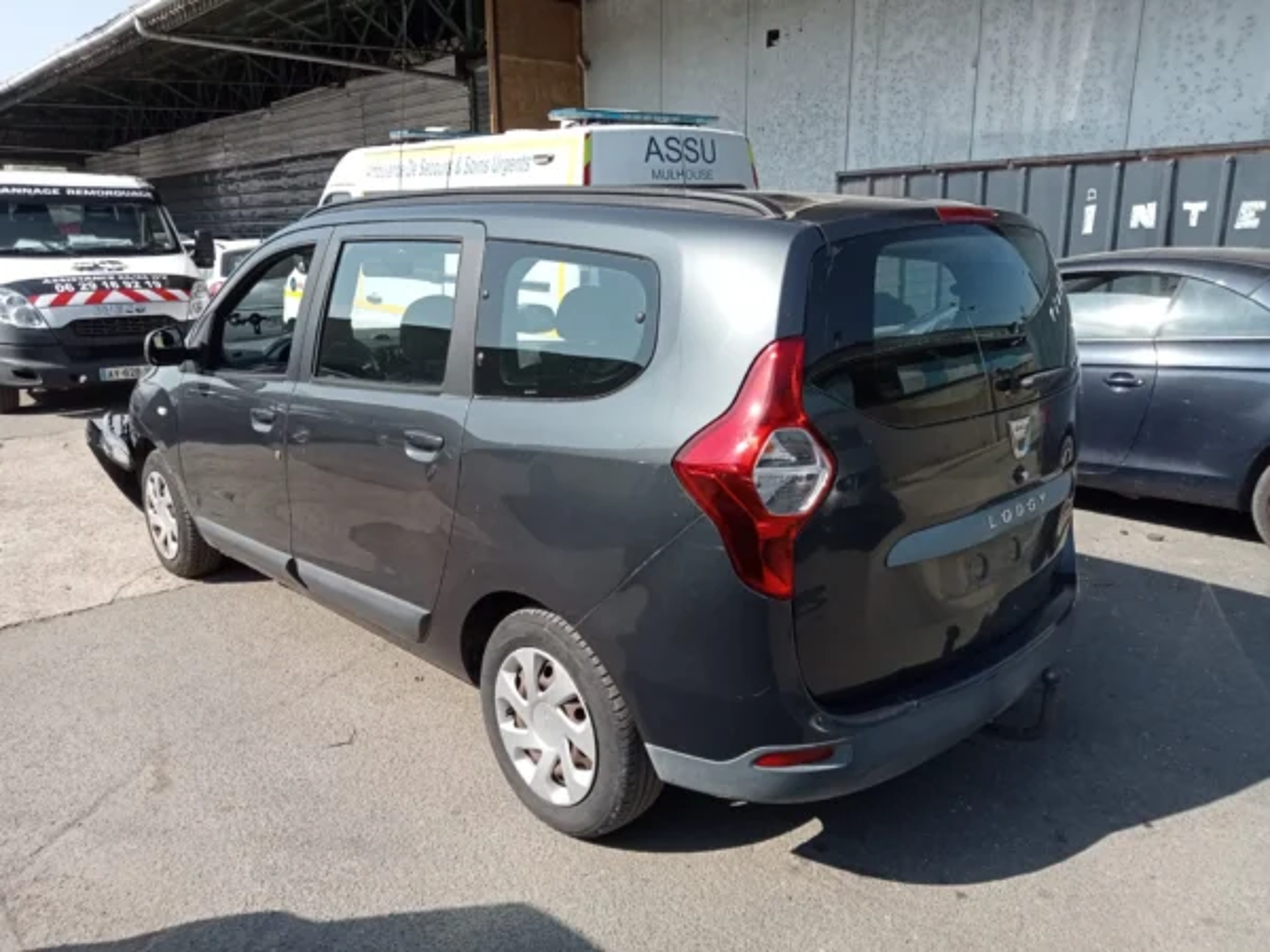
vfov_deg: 49.7
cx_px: 635
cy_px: 476
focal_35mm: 28
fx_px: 1027
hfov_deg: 63.4
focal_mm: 3.46
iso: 102
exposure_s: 1/661
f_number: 2.2
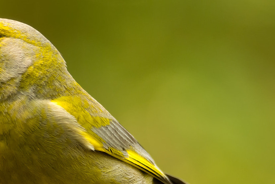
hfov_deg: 2.1
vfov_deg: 1.4
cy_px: 129
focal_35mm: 984
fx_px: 7517
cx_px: 24
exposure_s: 1/25
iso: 500
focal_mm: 340
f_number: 6
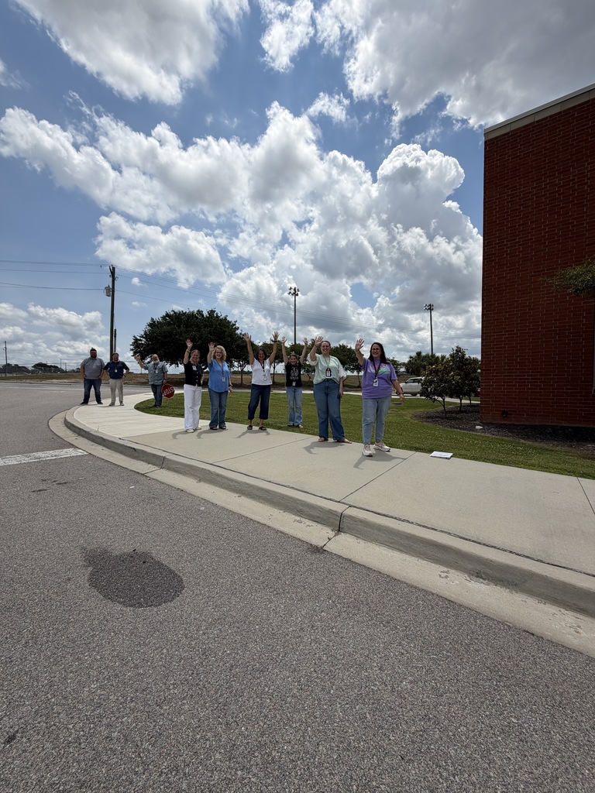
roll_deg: -1.1
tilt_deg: -2.6
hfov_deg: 85.7
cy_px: 396
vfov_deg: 102.1
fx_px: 321
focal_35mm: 14
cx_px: 298
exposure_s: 1/1961
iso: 20
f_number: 2.2
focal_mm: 2.22
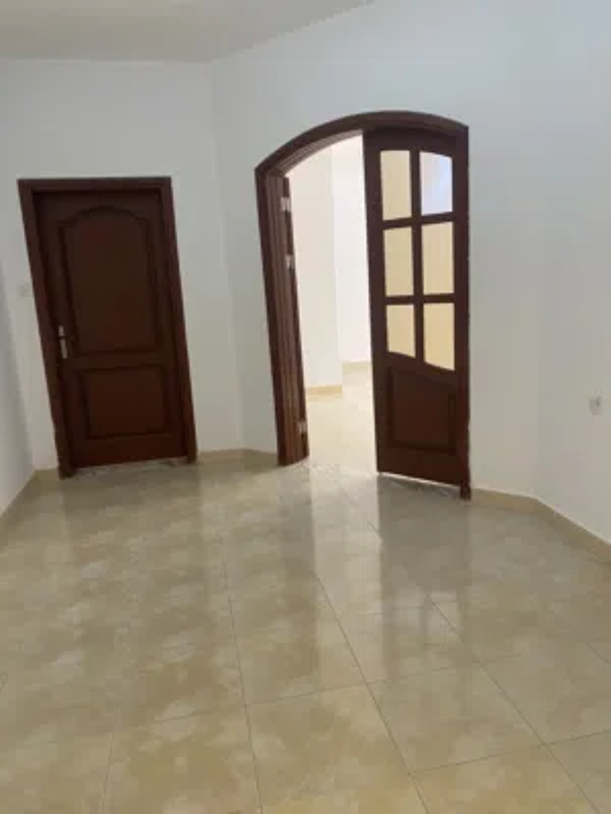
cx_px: 306
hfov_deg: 53.1
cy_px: 407
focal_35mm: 26
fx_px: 612
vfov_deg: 67.3
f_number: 1.8
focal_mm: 4.25
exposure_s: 1/72
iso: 125
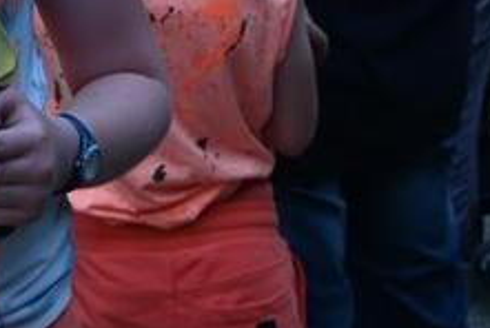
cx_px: 184
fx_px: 3053
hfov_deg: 9.2
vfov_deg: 6.0
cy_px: -353
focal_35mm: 224
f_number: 5.6
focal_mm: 33.5
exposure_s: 1/250
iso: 125
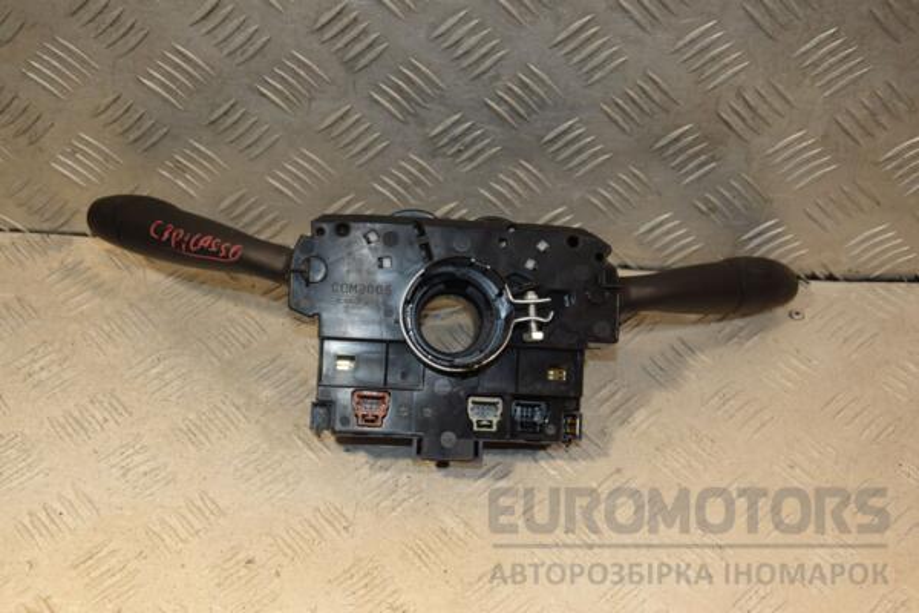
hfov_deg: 41.1
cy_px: 306
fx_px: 1225
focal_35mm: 48
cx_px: 460
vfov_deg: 28.1
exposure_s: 1/200
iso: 800
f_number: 5.6
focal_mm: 32
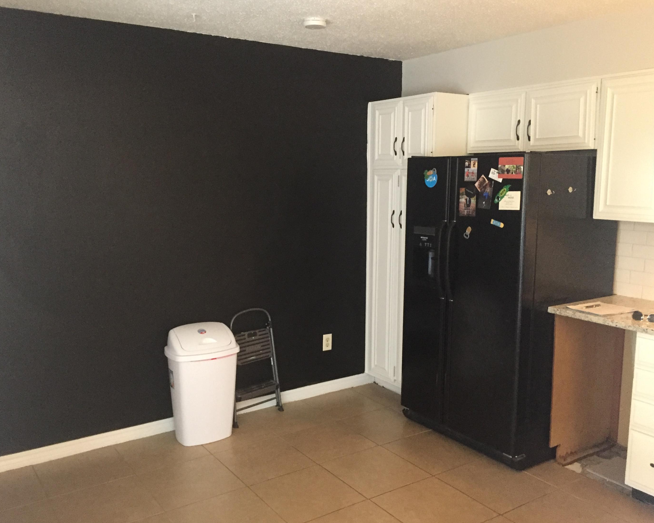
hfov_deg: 57.1
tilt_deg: -8.0
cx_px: 308
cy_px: 256
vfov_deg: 47.1
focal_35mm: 31
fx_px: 600
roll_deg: -0.3
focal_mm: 4.15
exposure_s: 1/15
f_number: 2.2
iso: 400
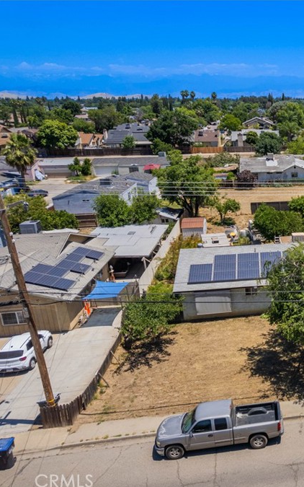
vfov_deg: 56.7
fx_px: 451
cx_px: 356
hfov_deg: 31.7
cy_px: 245
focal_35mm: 34
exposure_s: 1/2000
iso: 100
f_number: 2.8
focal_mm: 8.38
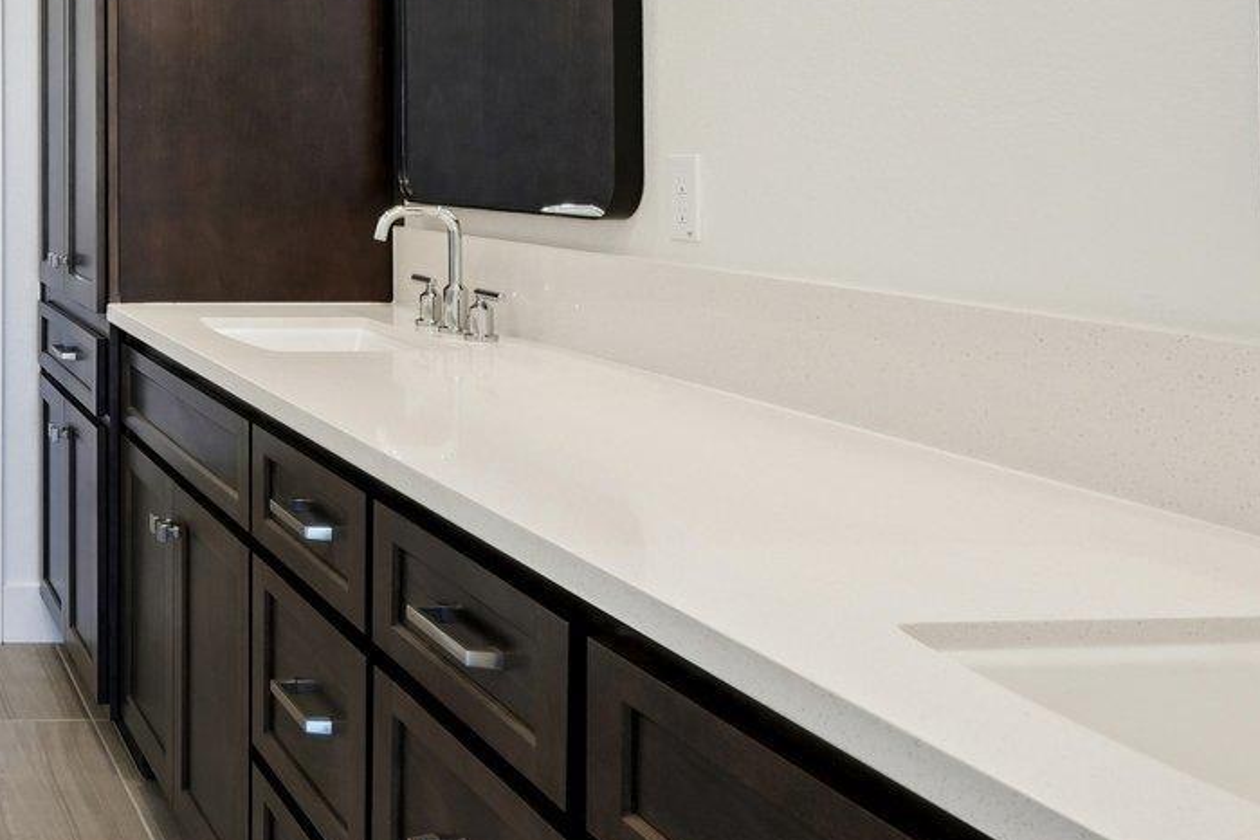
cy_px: 107
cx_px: -178
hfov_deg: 38.0
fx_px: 1435
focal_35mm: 41
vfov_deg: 31.3
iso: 640
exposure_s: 1/40
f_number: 8
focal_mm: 14
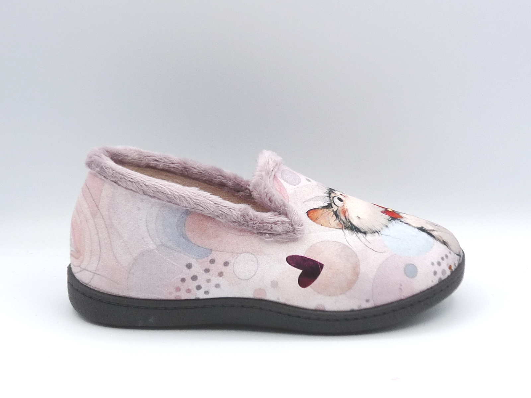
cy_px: 199
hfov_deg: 38.2
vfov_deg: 29.1
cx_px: 266
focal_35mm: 50
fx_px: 767
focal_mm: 4.9
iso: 100
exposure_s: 1/200
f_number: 4.5
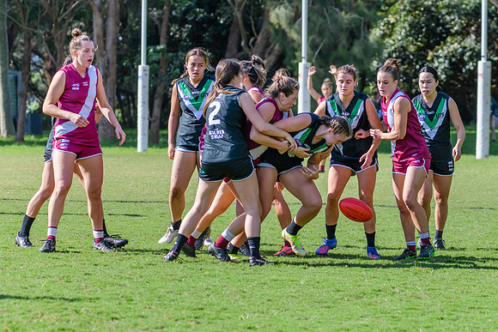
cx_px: 316
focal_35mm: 233
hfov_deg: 8.8
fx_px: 3217
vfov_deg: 5.9
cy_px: 225
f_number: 6.3
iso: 800
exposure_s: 1/1250
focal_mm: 170
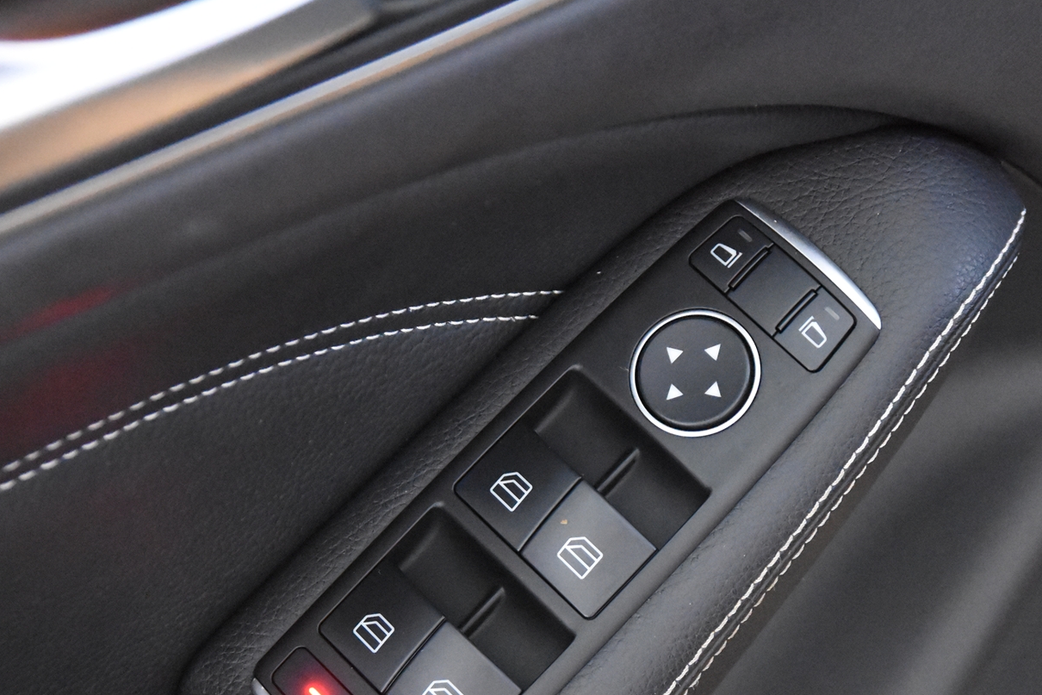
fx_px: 3445
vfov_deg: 11.5
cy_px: 485
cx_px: 542
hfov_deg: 17.2
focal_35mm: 119
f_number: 3.8
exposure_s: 1/60
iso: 12800
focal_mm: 50
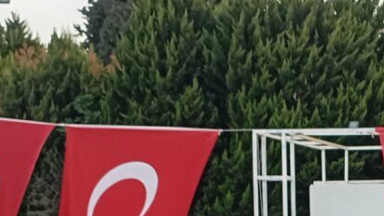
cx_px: 379
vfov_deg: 11.9
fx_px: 968
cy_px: 377
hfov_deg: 21.7
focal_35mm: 95
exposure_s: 1/33.3
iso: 135
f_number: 1.8
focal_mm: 4.27
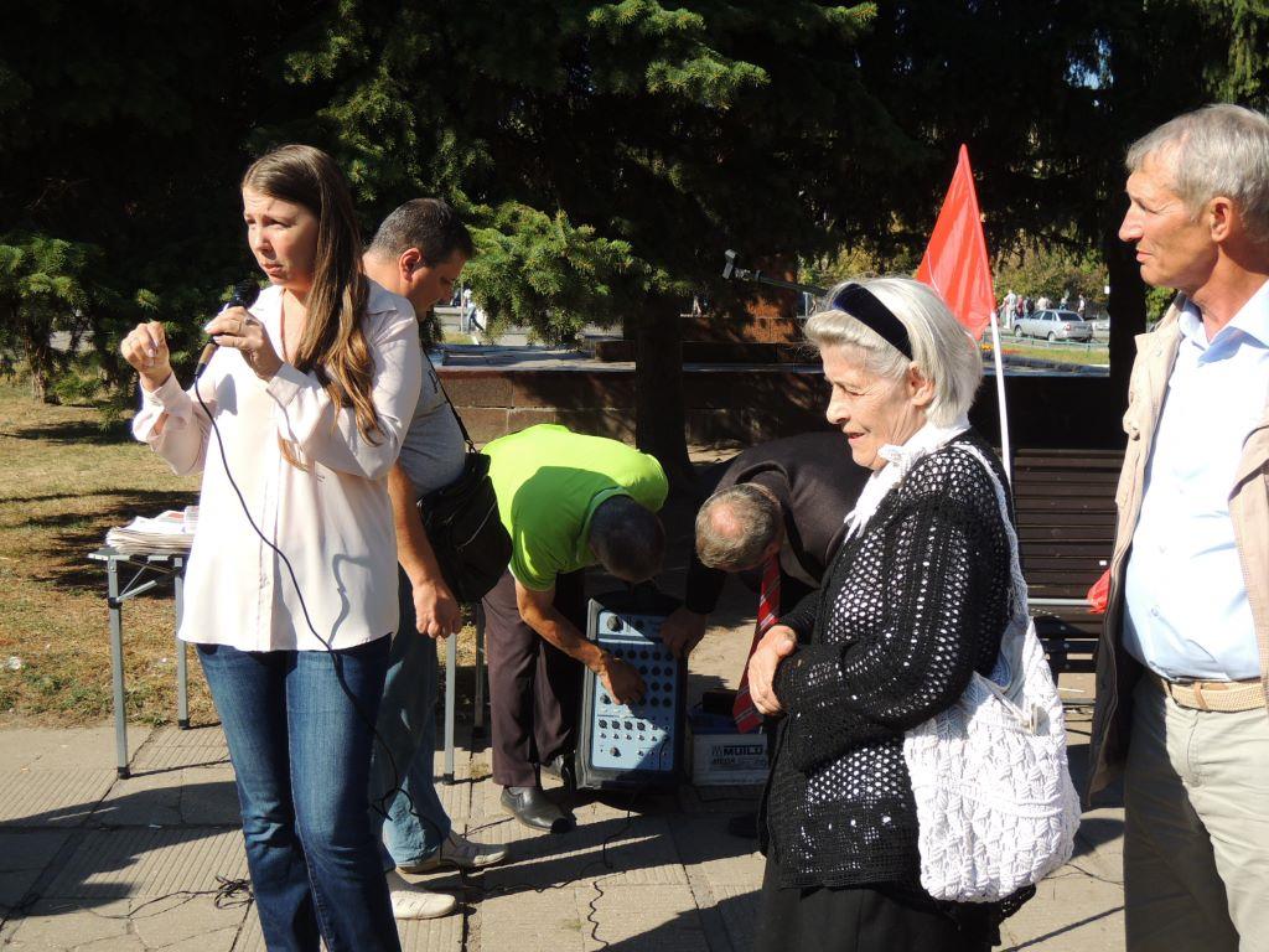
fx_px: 1650
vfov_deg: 32.2
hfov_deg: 42.1
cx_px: 634
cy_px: 476
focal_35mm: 45
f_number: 3.5
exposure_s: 1/640
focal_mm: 8.1
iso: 100
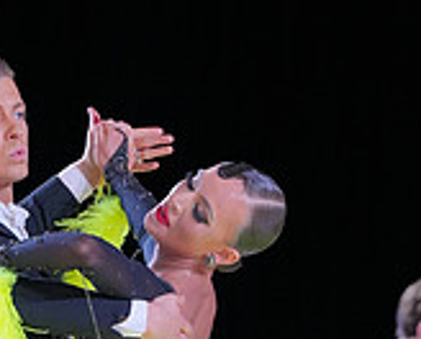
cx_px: 89
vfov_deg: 2.6
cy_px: 578
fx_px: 7444
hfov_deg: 3.2
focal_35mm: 596
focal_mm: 180
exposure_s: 1/400
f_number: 5.6
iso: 2500
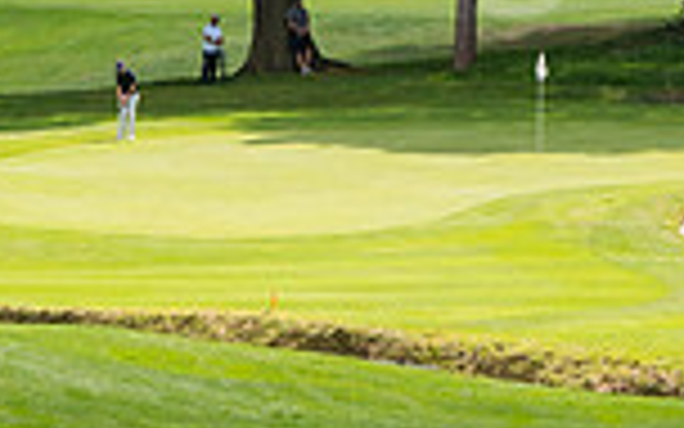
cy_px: -309
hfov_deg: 4.9
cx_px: 522
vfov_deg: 3.1
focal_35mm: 428
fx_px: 7978
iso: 320
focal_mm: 110
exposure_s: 1/800
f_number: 6.3
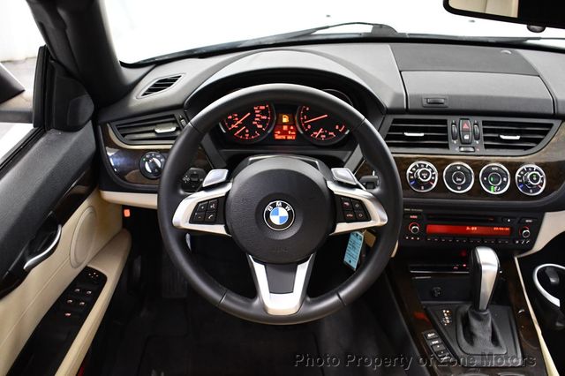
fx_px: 565
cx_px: 282
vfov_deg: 36.8
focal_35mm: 36
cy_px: 188
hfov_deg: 53.2
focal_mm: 24
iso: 4000
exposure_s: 1/60
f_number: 4
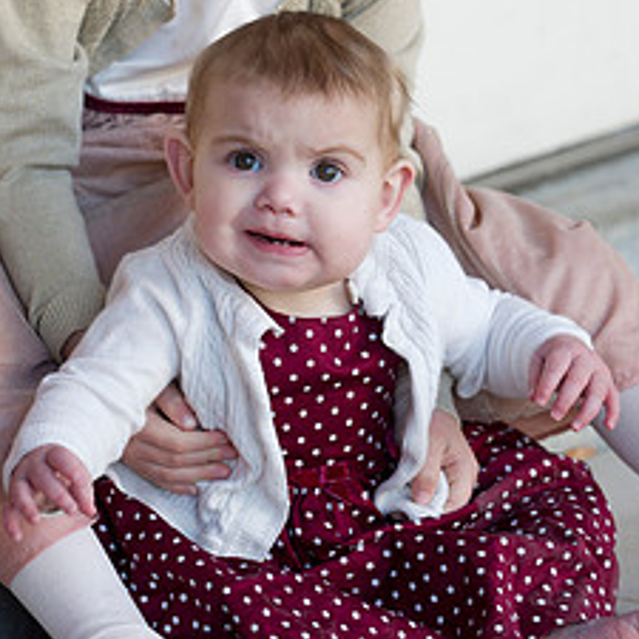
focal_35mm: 212
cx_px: 288
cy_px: 119
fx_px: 4428
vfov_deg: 8.2
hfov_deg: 8.3
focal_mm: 125
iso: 250
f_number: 3.5
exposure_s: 1/125
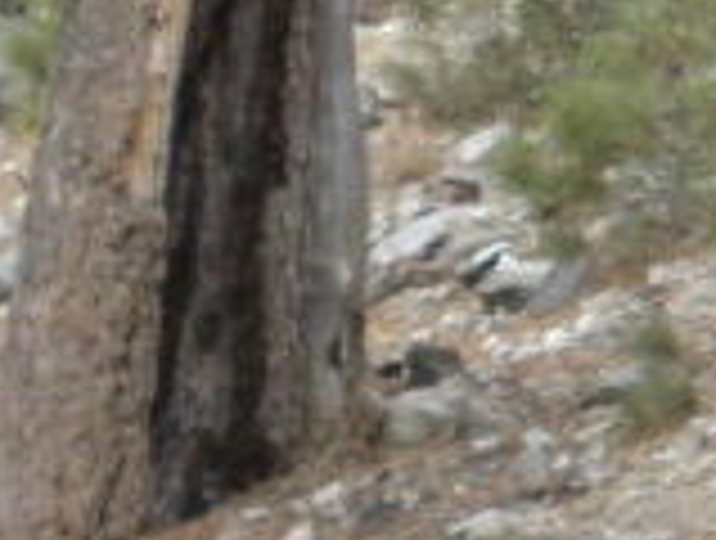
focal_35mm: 181
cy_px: 196
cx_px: 1382
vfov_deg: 8.2
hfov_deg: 10.2
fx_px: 3752
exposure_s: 1/308
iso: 200
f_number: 3.5
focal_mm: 6.6
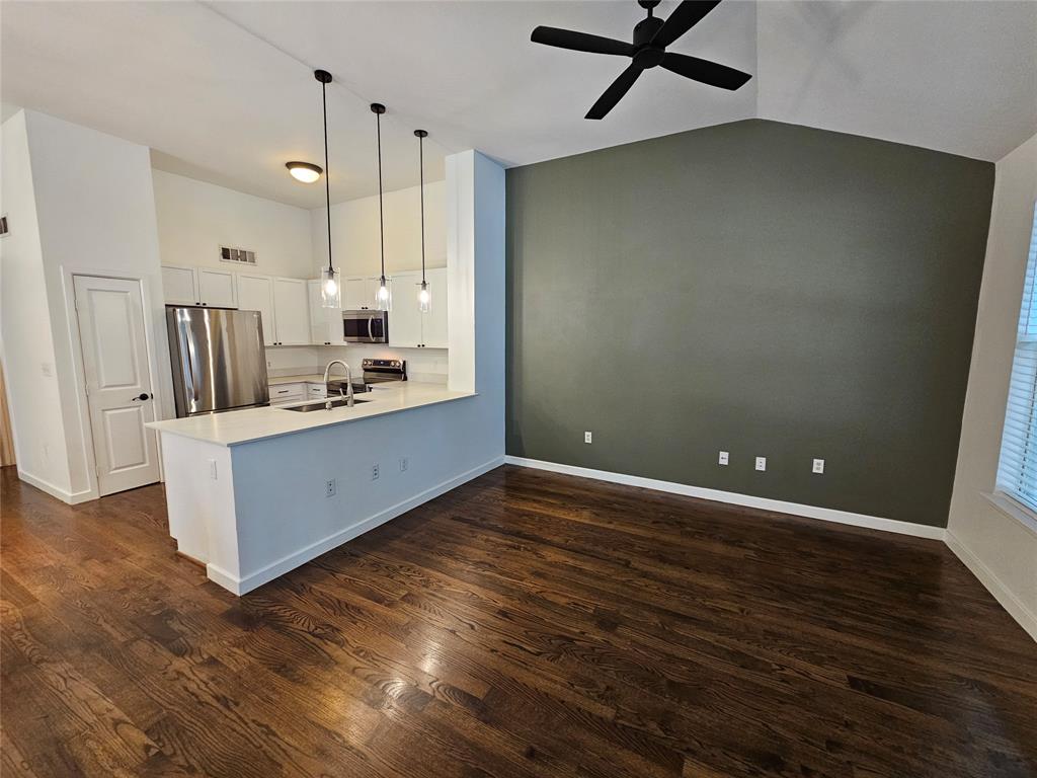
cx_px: 518
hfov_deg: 106.2
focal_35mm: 13
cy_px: 389
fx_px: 389
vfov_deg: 89.9
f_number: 2.2
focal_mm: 2.2
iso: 320
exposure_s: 1/40
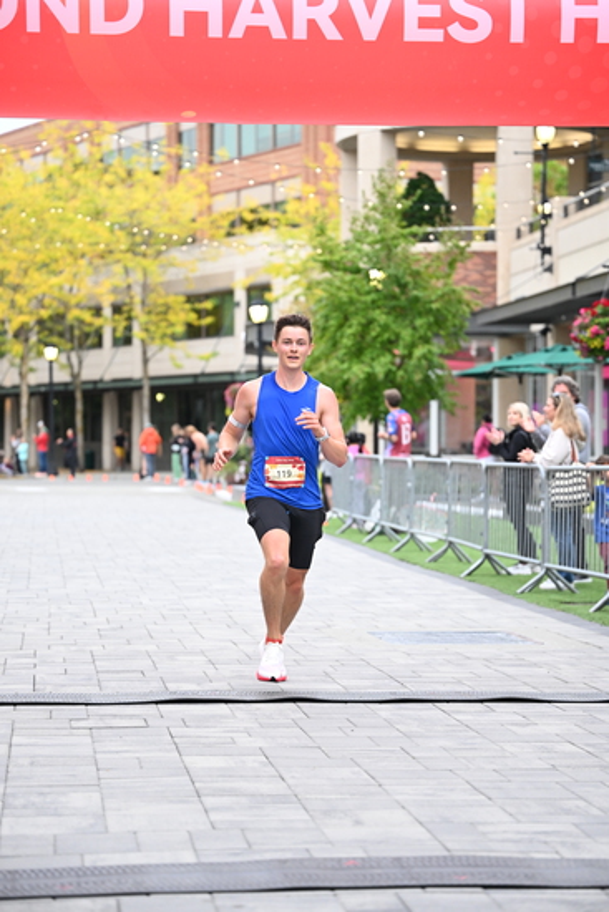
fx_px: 2181
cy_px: 456
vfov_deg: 23.6
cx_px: 304
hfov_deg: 15.9
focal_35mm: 86
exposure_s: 1/800
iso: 1600
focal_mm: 86
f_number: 2.8
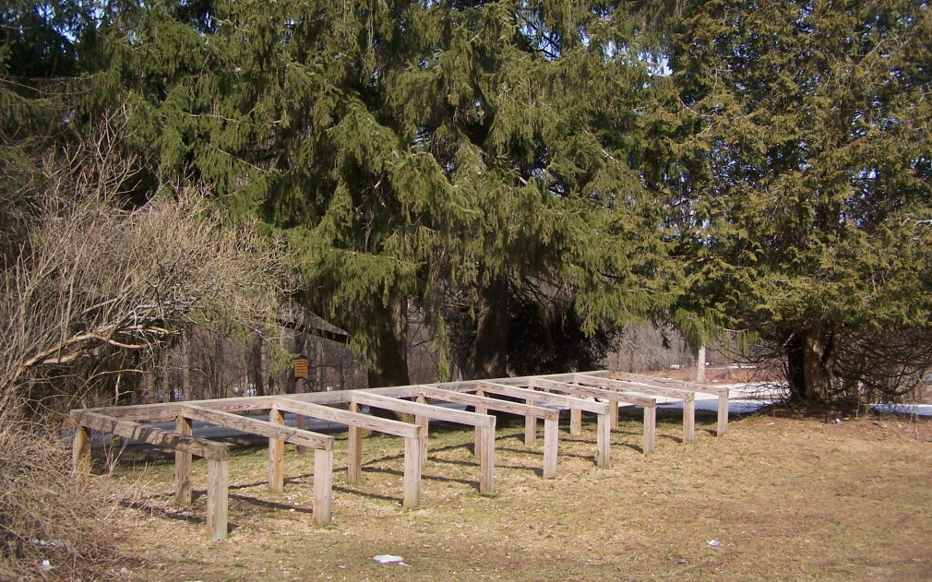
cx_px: 468
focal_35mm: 43
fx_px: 1092
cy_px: 235
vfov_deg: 29.8
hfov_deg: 46.2
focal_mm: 6.7
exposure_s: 1/800
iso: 80
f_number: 2.8
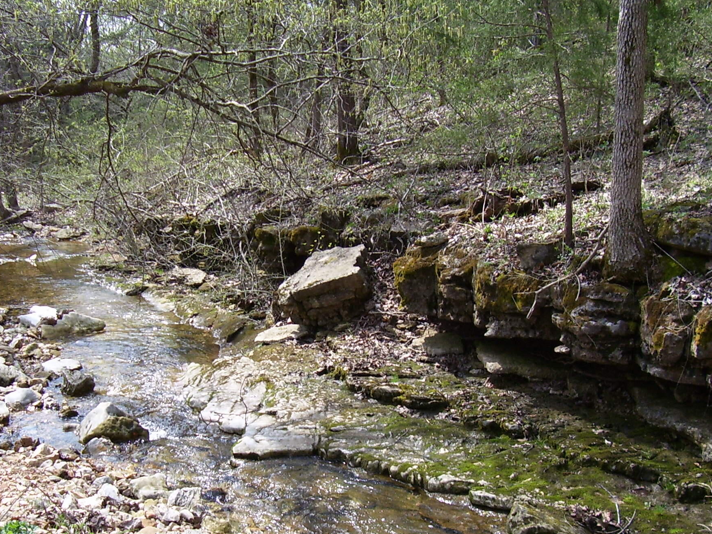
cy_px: 314
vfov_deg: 29.1
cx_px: 306
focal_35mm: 50
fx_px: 1028
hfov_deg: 38.1
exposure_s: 1/500
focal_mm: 5.6
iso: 80
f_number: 2.7
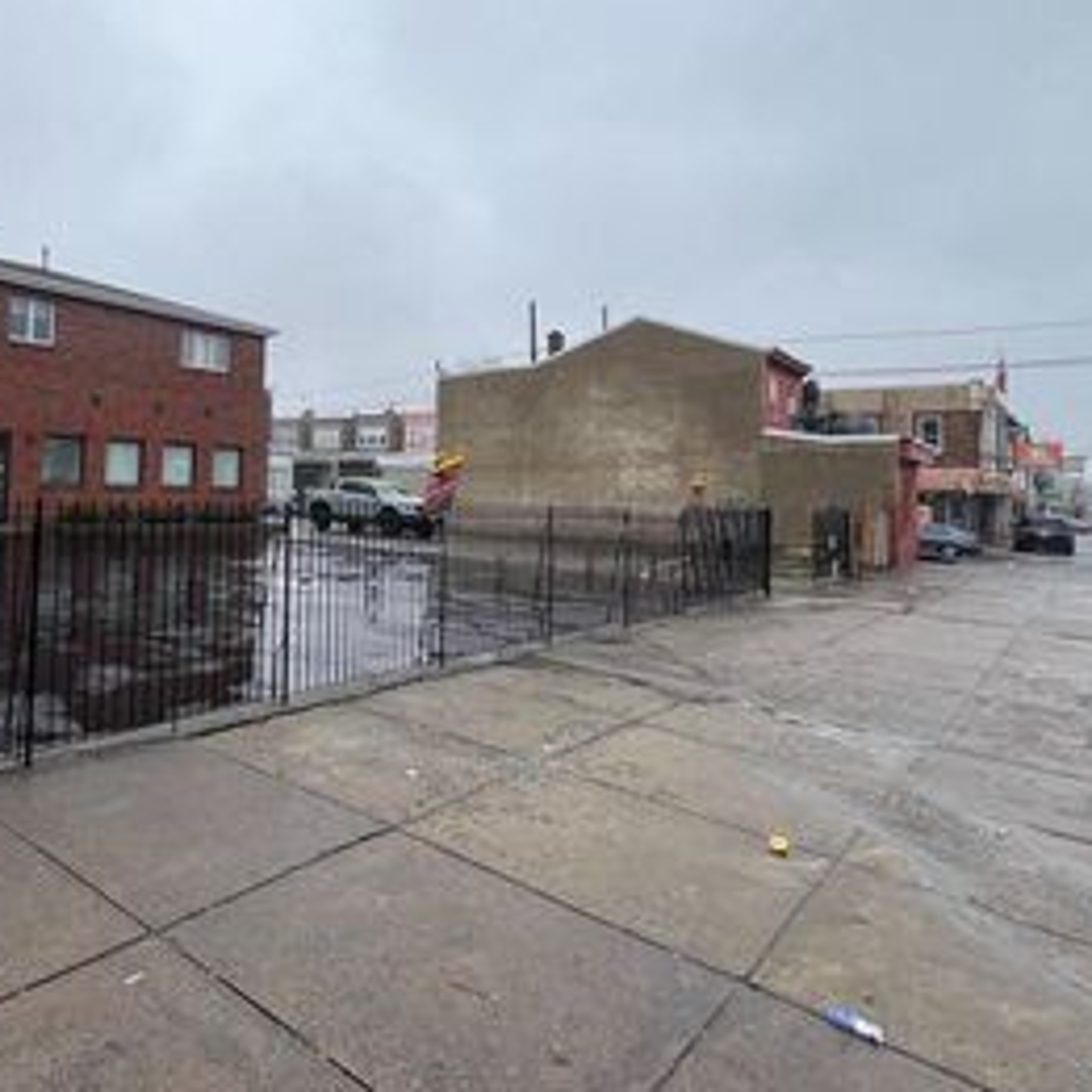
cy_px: 437
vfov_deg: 68.9
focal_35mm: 22
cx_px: 247
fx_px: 785
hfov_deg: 64.6
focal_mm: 1.57
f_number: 1.8
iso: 32
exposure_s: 1/197
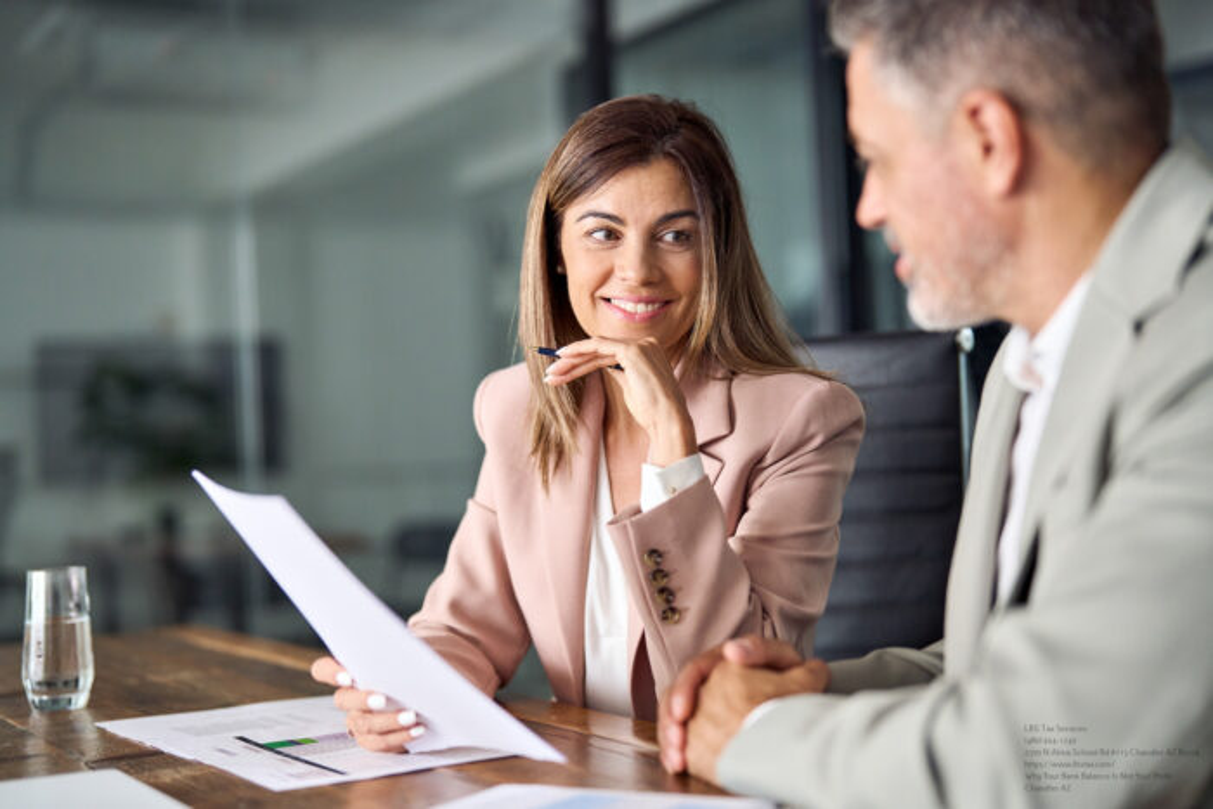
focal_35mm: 50
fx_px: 1685
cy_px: 404
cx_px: 606
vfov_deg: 27.0
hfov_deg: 39.6
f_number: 1.6
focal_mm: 50
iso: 800
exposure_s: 1/200
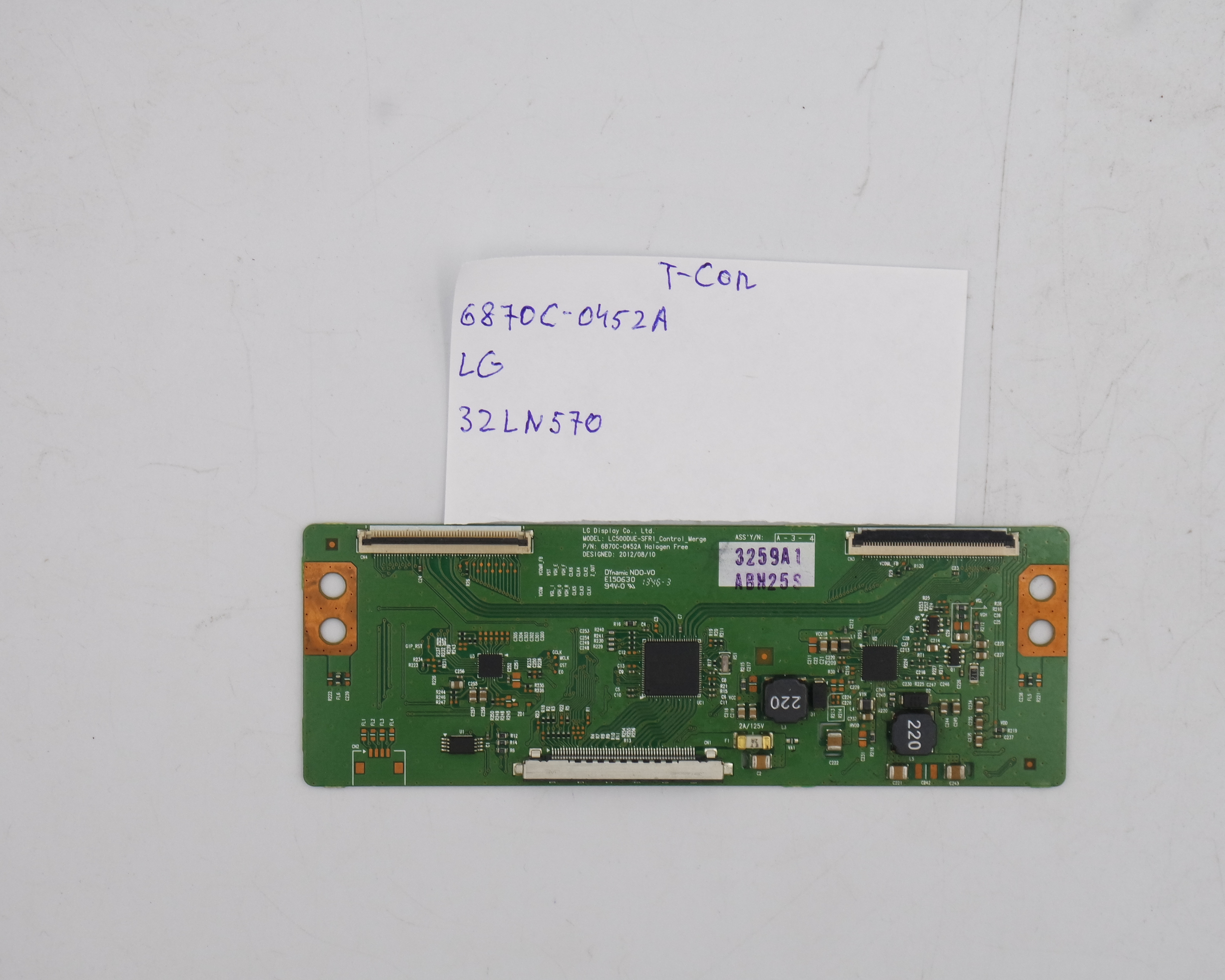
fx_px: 2973
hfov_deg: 23.2
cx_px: 740
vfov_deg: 18.7
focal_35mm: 82
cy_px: 489
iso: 200
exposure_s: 1/160
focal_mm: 27
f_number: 5.6
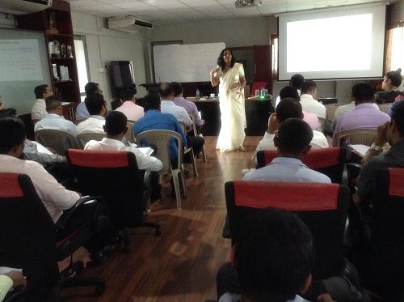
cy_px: 151
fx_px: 384
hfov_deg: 55.4
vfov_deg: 42.8
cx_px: 202
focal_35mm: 33
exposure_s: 1/15
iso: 320
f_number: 2.4
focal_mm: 3.3
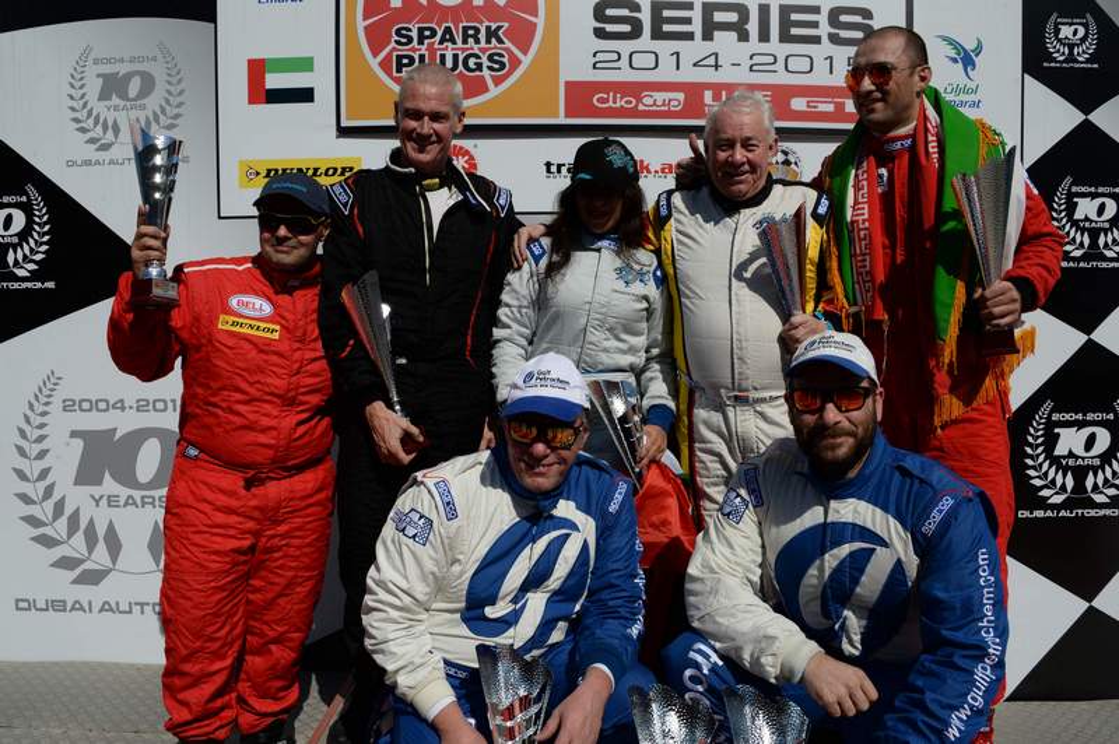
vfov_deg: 46.3
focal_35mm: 28
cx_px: 560
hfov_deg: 65.5
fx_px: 870
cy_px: 372
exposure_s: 1/500
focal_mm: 28
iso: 200
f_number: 14
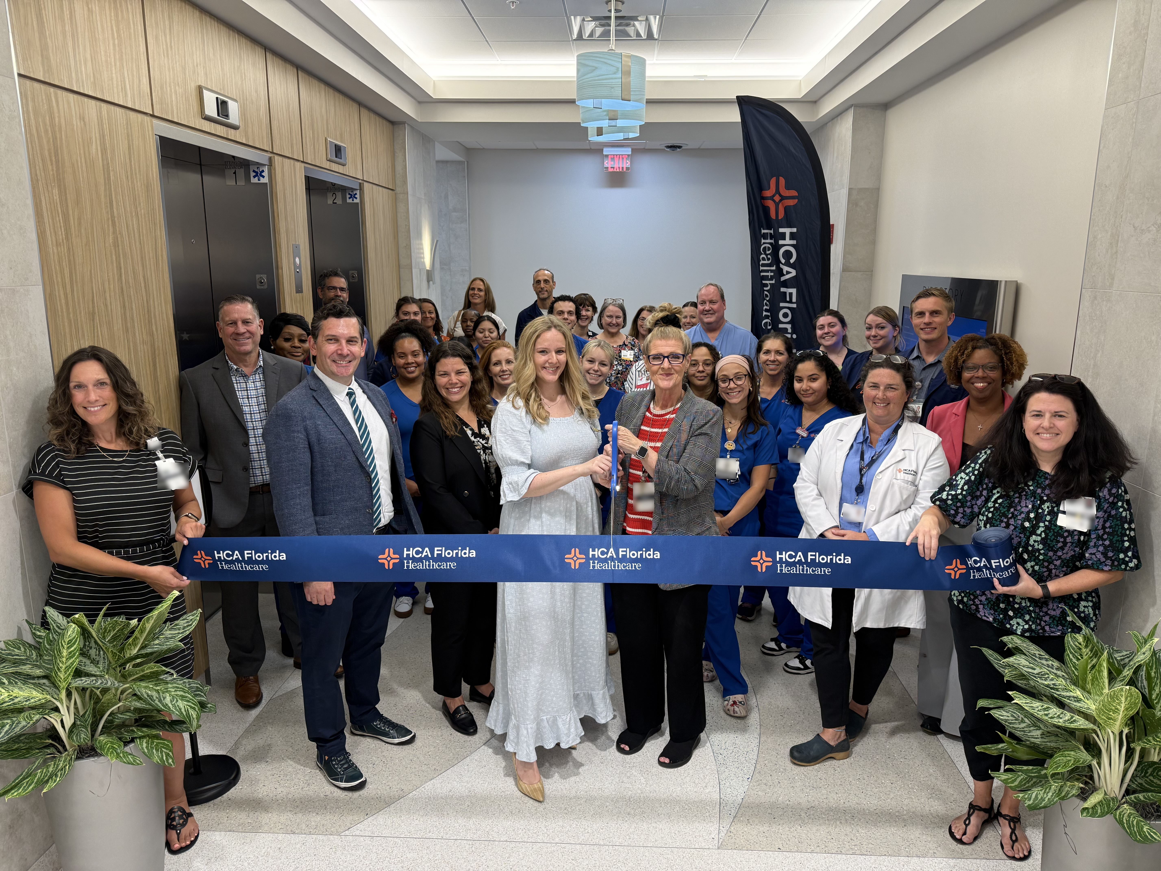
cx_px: 580
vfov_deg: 56.8
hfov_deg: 71.6
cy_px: 436
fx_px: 805
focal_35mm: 24
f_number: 1.78
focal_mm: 6.76
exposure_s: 1/120
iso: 125
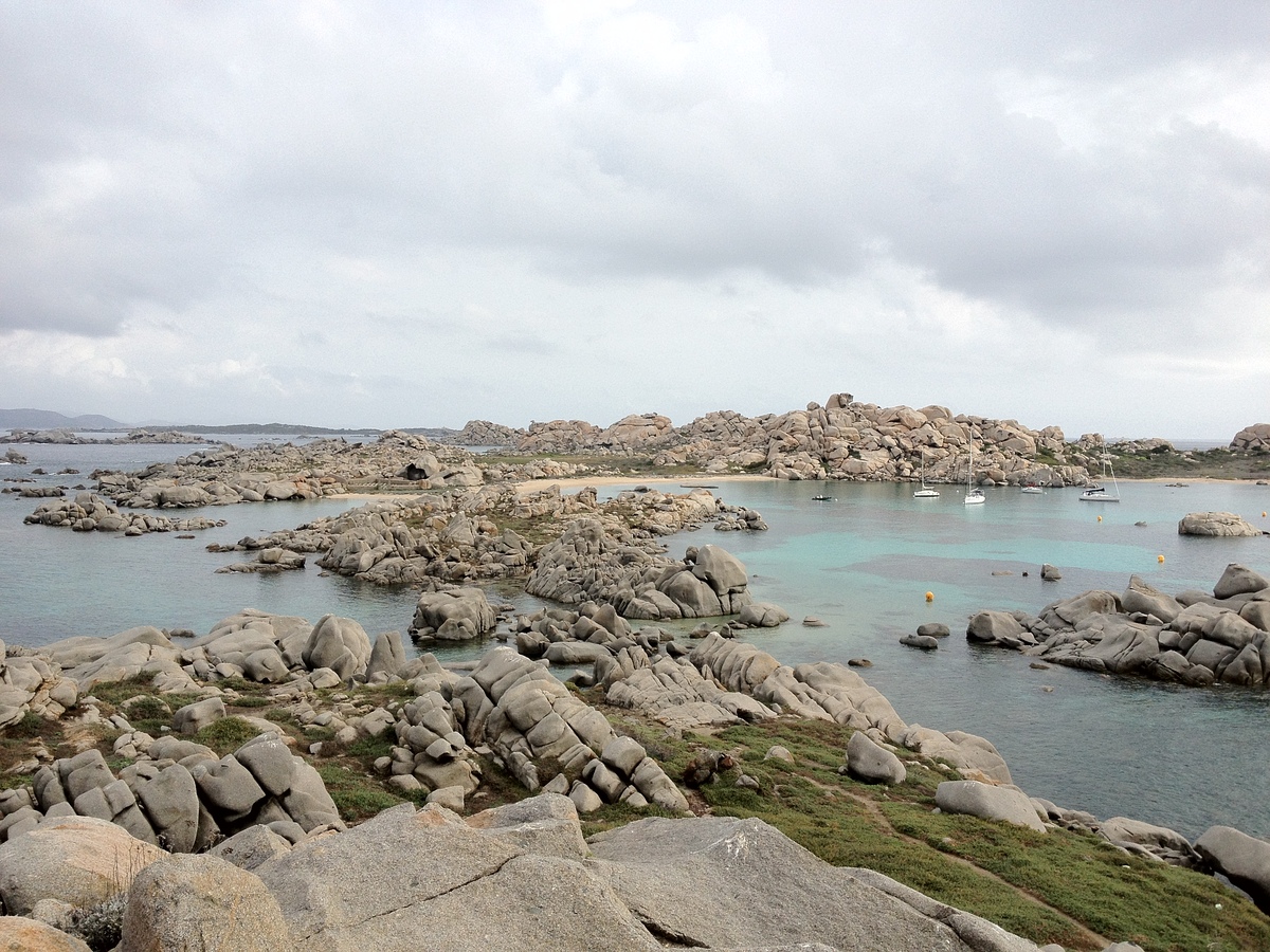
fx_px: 1284
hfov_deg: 52.6
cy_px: 476
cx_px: 635
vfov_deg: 40.7
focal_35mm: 35
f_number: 2.4
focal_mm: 4.28
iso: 64
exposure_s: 1/1022
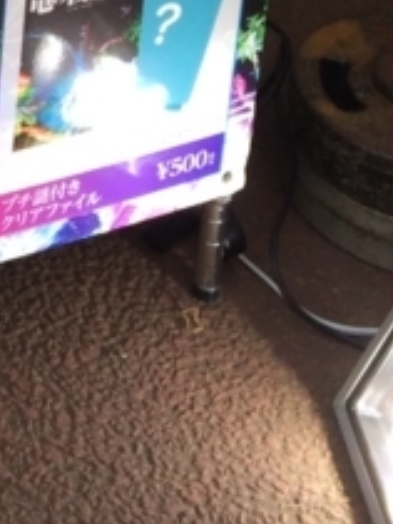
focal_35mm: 141
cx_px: -463
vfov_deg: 11.7
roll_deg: +2.4
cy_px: -690
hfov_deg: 9.6
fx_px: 2137
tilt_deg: -18.3
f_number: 2.2
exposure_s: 1/60
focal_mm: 4.15
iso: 32
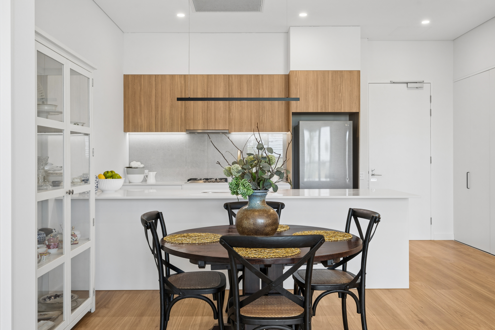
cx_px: 248
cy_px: 165
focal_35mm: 33
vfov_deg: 40.0
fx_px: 454
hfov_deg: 57.2
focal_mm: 33
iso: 320
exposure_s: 1/80
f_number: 8
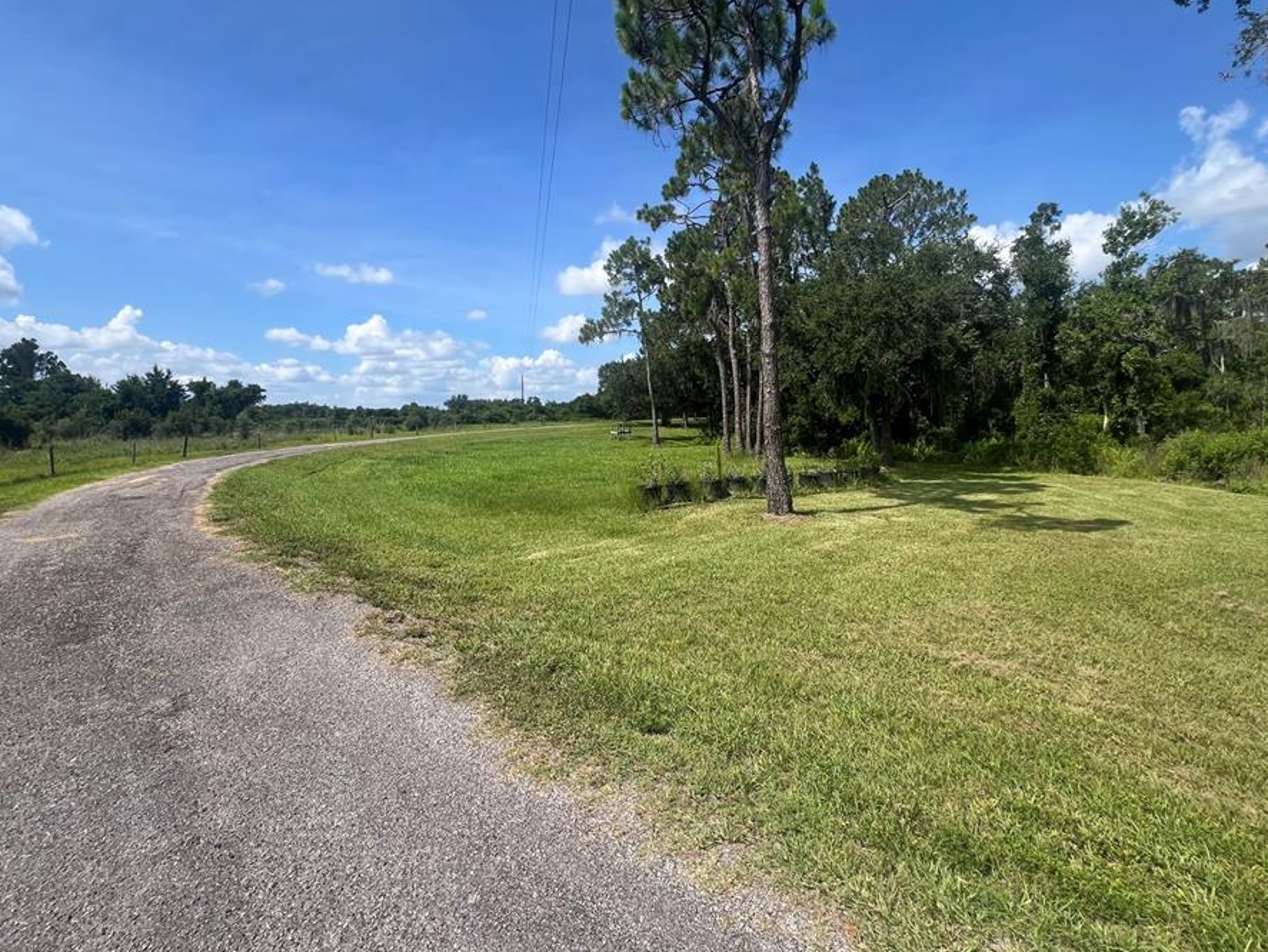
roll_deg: +1.3
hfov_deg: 98.1
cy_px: 417
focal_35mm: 15
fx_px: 550
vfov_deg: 81.4
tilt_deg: -0.7
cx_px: 662
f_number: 1.8
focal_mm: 1.57
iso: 32
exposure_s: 1/1531
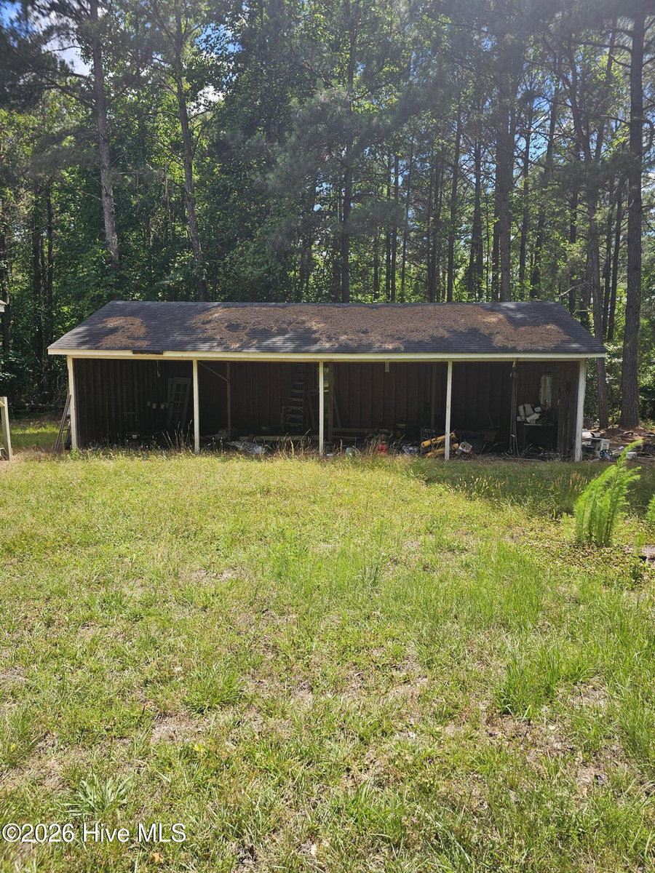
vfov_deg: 73.9
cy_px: 436
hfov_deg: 58.9
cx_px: 328
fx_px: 580
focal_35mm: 23
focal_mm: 6.3
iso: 10
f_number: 1.7
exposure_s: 1/357
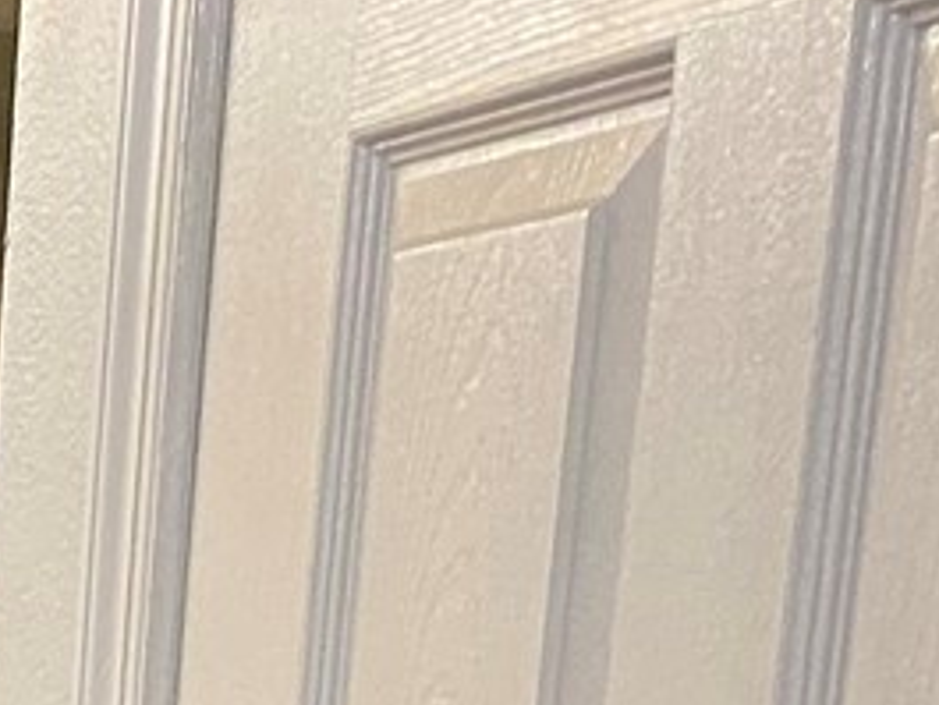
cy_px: 2012
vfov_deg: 8.2
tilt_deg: -13.4
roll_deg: +2.9
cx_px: -1637
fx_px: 4261
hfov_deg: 10.1
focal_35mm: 157
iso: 320
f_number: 1.8
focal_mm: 4.25
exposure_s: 1/40
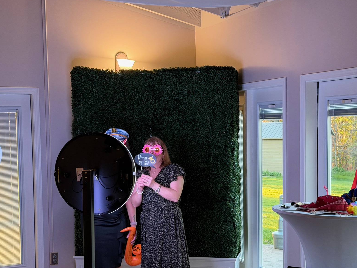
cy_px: 163
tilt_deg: -3.6
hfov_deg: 31.2
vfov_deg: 23.6
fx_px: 639
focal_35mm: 62
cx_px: 185
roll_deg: +0.2
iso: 250
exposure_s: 1/60
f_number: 1.78
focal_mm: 6.76
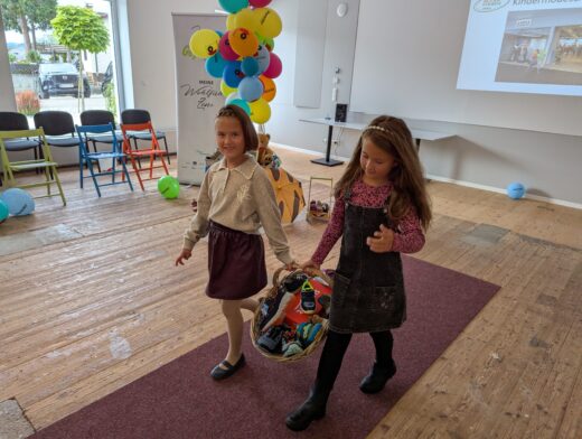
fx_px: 404
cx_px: 291
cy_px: 220
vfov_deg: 57.0
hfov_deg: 71.5
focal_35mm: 24
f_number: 1.85
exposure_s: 1/221
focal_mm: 6.81
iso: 48
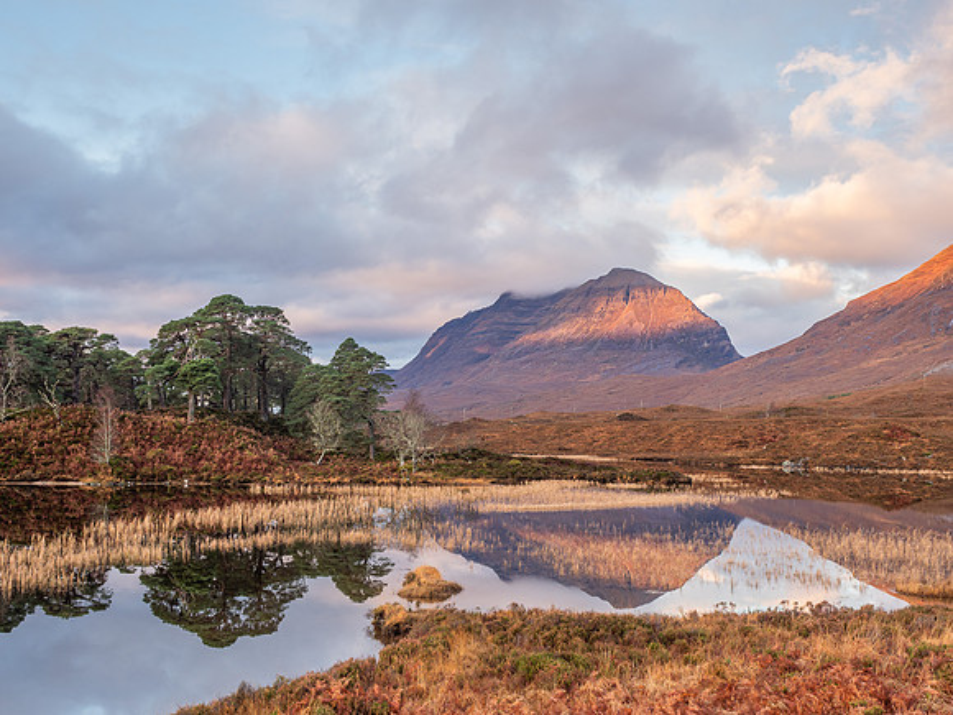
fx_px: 1046
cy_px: 358
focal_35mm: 38
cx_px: 476
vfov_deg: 37.7
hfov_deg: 49.0
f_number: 7.1
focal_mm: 19
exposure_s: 1/6
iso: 200
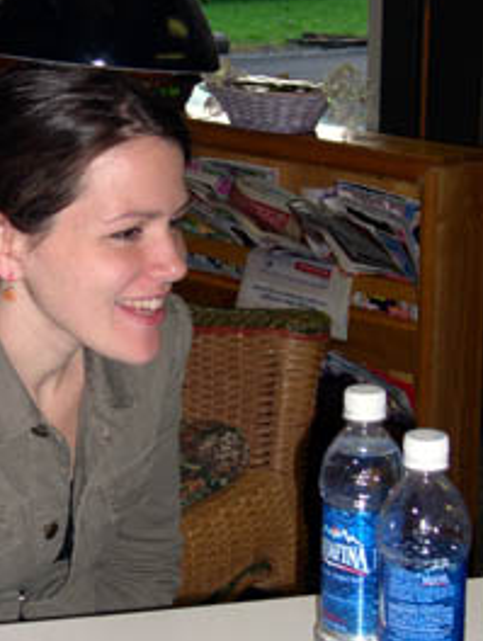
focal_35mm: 97
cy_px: 294
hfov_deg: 15.2
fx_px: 1799
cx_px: 97
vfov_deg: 20.2
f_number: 3.4
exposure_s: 1/60
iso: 100
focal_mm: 12.2
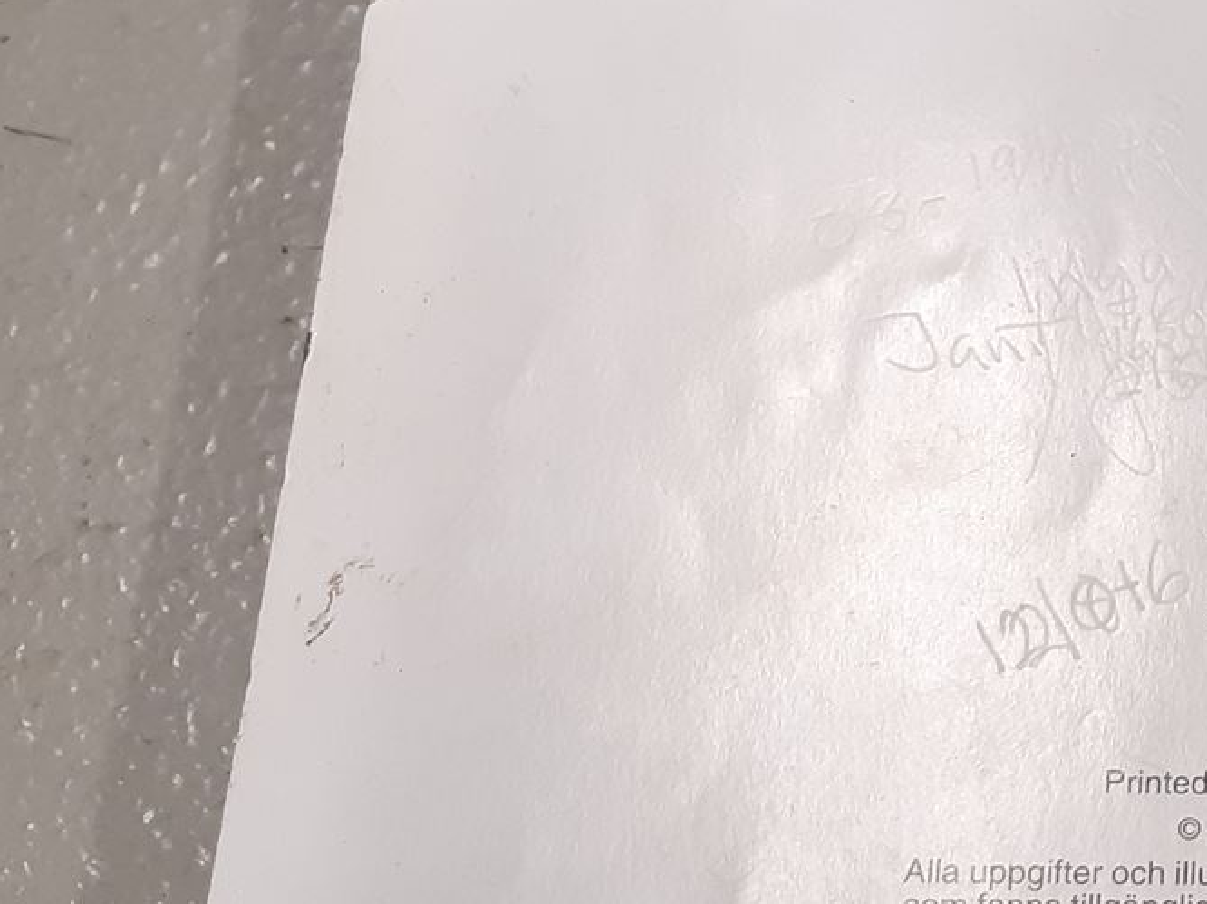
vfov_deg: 18.4
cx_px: 1419
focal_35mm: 80
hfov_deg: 22.6
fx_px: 2788
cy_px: 397
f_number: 1.7
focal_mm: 3.93
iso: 100
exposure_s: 1/50
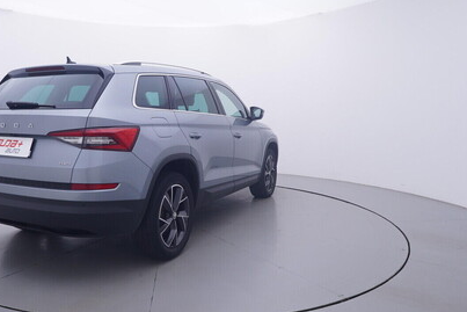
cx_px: 173
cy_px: 136
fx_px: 398
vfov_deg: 42.7
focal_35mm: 31
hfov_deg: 59.9
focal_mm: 15
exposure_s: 1/80
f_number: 5
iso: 200
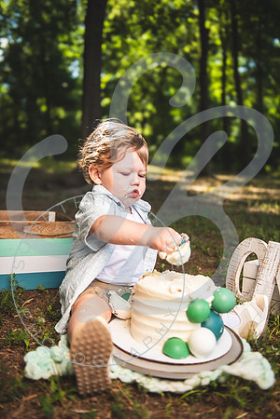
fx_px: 443
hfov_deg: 35.1
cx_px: 140
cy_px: 210
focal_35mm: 38
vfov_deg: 50.7
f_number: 2.8
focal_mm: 38
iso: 100
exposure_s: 1/800
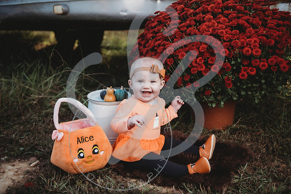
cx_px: 146
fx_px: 323
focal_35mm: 40
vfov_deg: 33.4
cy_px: 97
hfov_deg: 48.4
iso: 100
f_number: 2.8
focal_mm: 40
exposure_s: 1/250
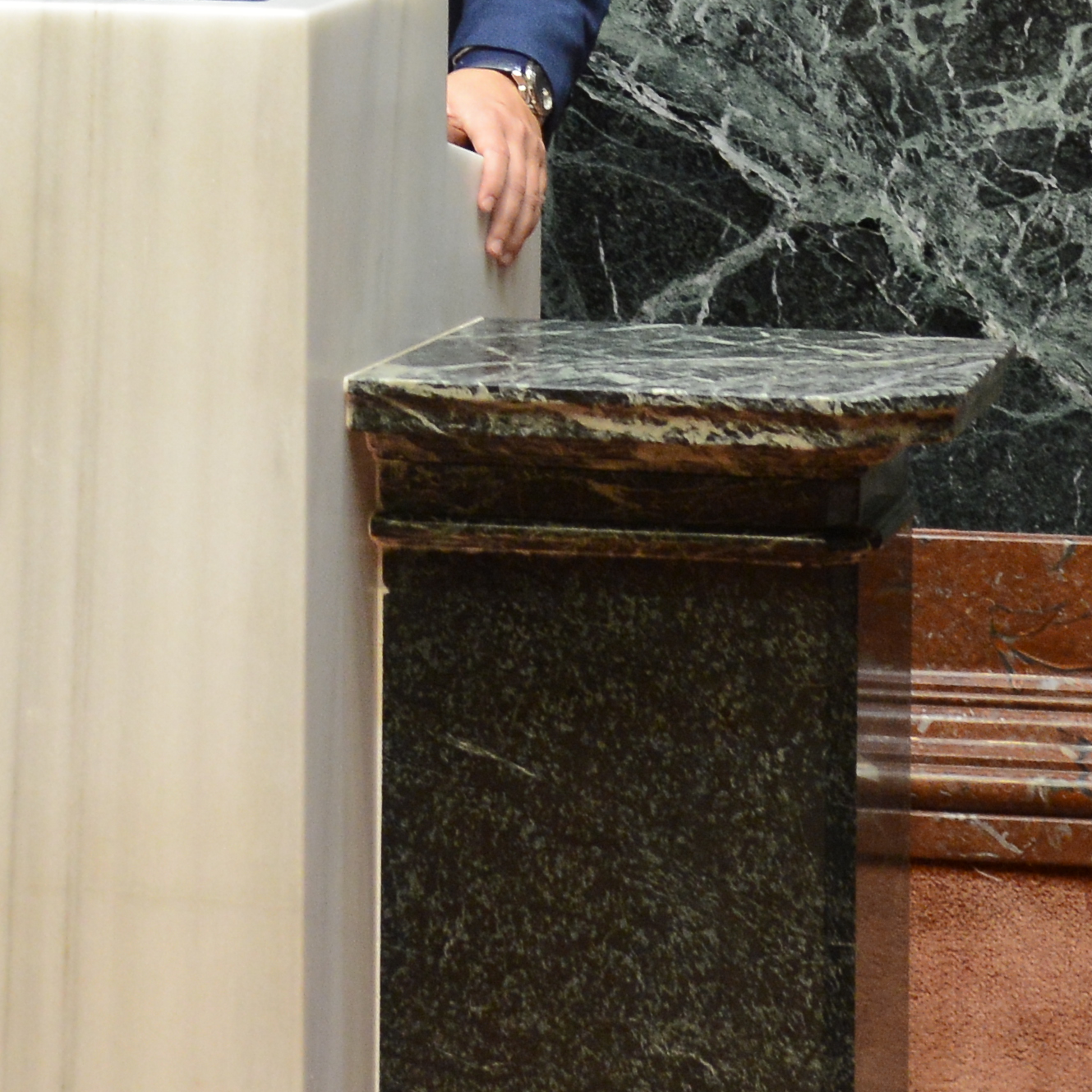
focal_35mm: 292
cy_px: -523
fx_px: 10422
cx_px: 256
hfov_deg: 6.0
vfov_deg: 5.9
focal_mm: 62
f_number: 3.5
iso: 1600
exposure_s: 1/60
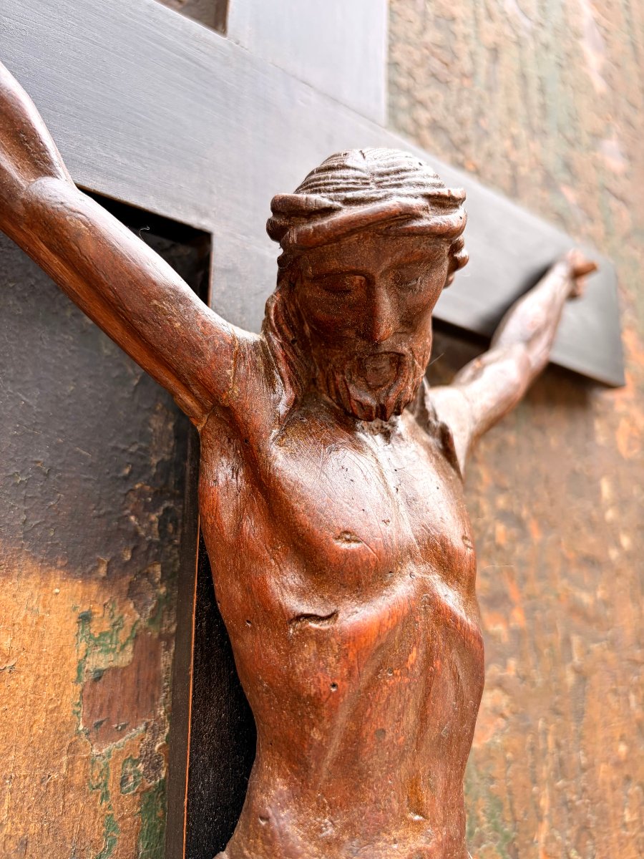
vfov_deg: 67.3
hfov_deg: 53.1
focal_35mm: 26
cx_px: 322
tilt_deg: +14.2
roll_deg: -1.5
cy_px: 430
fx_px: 645
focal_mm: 5.96
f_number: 1.6
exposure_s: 1/121
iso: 64
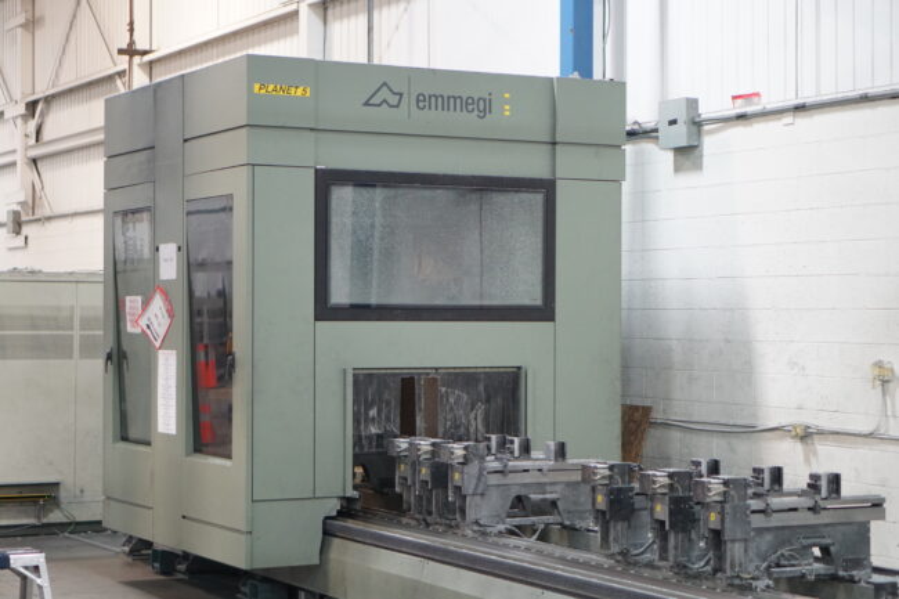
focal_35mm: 75
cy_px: 300
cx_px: 450
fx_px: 1872
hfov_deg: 27.0
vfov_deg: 18.2
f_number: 1.8
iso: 1250
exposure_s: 1/125
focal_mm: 50
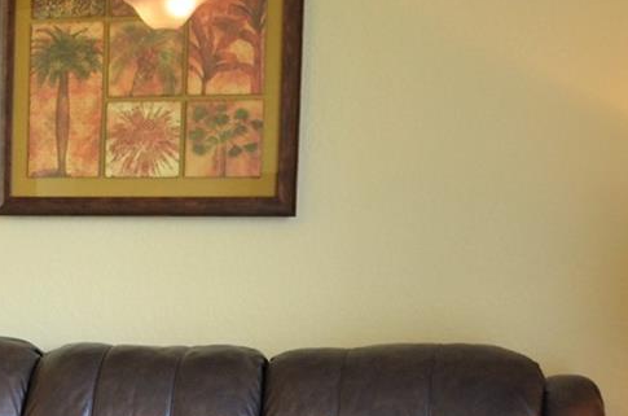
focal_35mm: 89
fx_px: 1549
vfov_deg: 14.7
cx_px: -198
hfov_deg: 20.8
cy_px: 515
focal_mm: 18
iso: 640
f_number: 4
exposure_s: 1/60
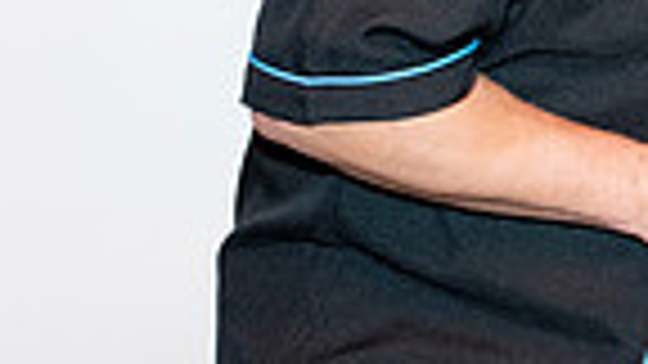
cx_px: 1130
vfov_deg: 6.3
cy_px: -456
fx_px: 3196
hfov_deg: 10.9
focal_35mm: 186
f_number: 5.6
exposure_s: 1/60
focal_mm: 44
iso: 1600
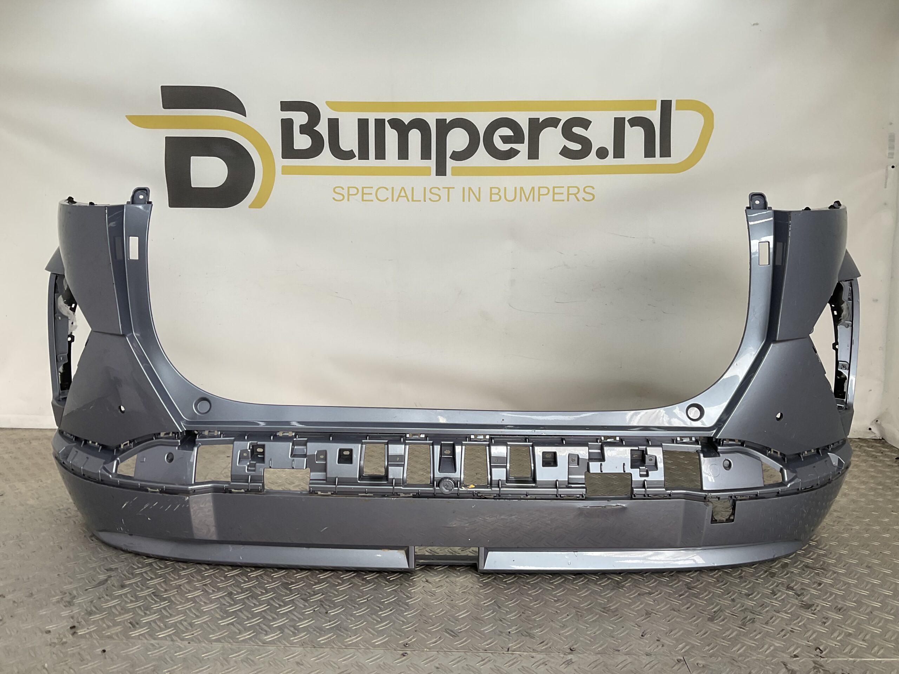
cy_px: 337
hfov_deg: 61.7
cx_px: 450
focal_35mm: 29
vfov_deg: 48.2
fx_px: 753
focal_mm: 3
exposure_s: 1/270
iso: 16
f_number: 1.8
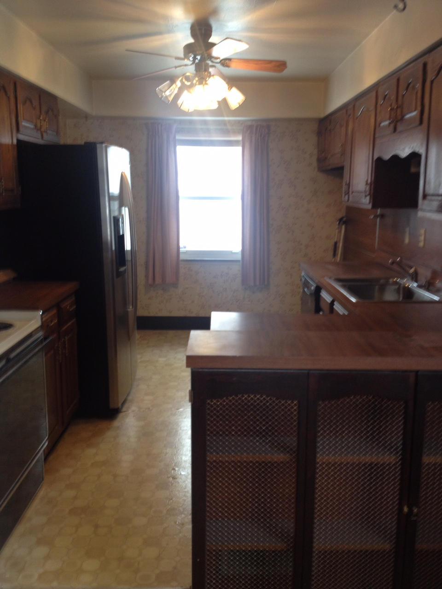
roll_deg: +0.2
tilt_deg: -10.9
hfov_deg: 40.7
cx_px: 221
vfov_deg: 52.6
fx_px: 596
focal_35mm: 35
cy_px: 294
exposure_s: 1/20
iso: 64
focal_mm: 4.28
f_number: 2.4
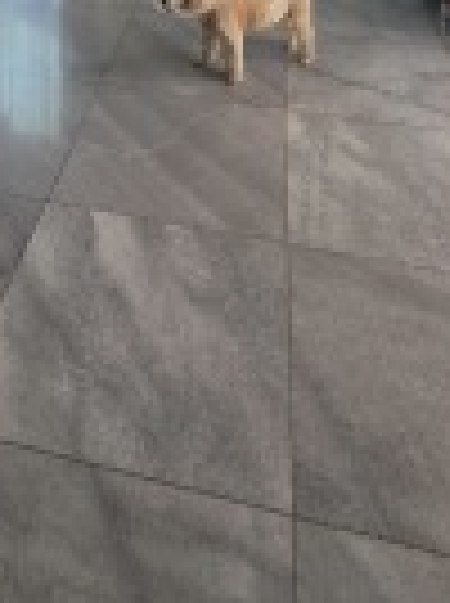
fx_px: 678
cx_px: 110
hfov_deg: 35.8
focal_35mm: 39
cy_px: -250
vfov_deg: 31.3
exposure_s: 1/50
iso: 160
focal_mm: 2.2
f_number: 1.9
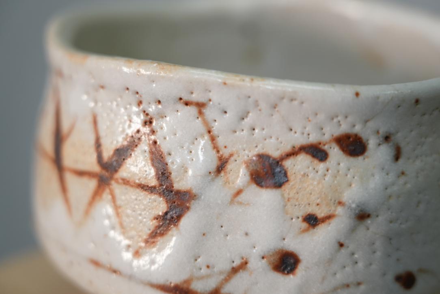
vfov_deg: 13.0
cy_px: 147
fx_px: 1283
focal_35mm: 105
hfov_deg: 19.5
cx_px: 220
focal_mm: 105
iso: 500
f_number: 4
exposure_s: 1/125
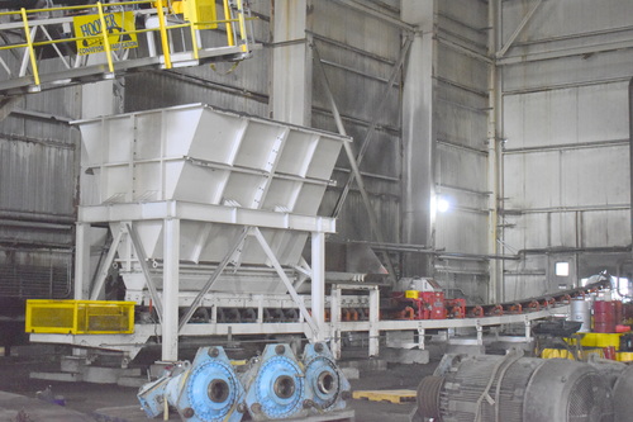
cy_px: 211
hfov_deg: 35.1
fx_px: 1002
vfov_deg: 23.8
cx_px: 316
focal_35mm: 57
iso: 4500
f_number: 4.8
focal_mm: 38
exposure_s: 1/125
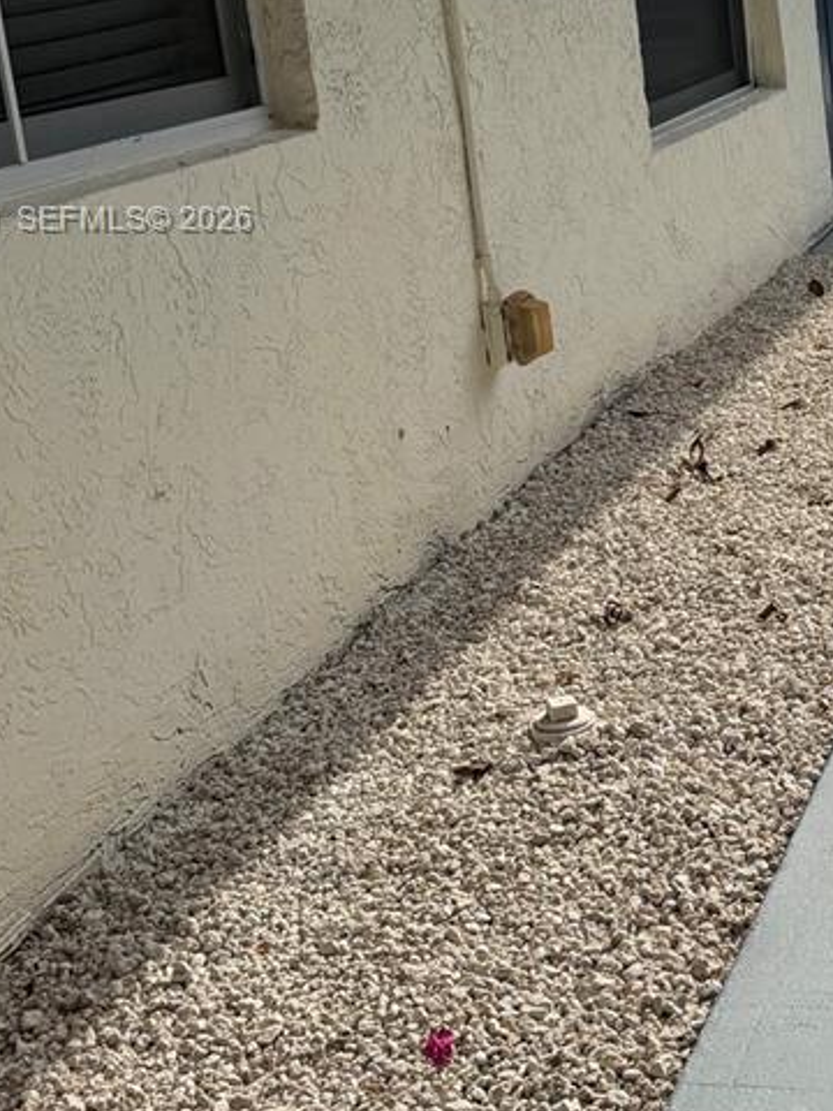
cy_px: 222
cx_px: 865
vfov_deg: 31.4
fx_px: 1925
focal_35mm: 60
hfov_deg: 23.2
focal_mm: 6.76
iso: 125
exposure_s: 1/6711
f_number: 1.78
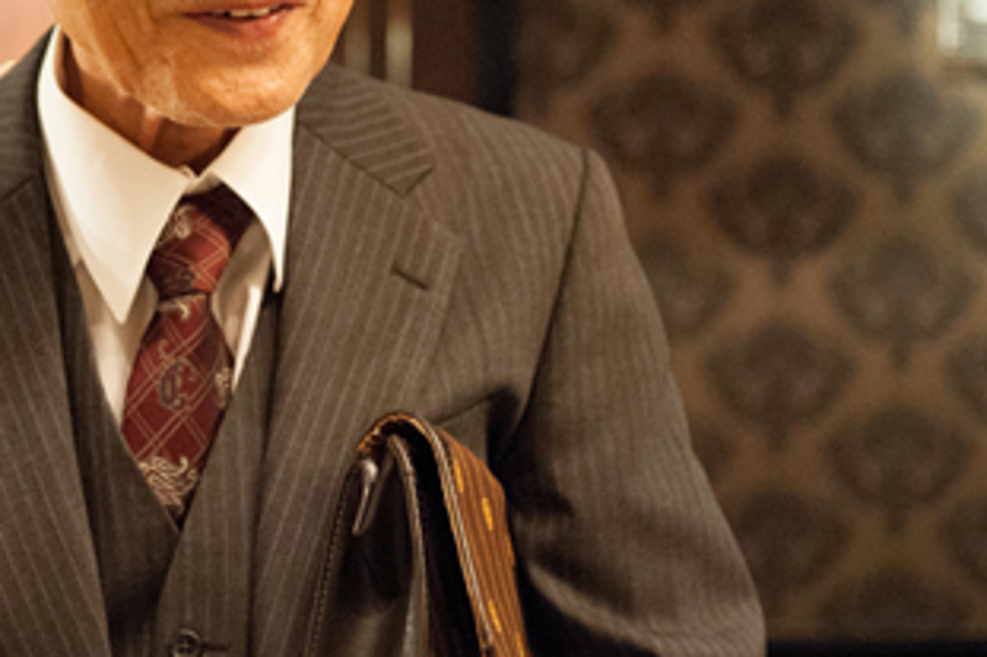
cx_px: 216
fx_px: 1973
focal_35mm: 72
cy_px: 51
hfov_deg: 27.6
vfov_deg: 18.6
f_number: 2.8
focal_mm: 35
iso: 5600
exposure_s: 1/100
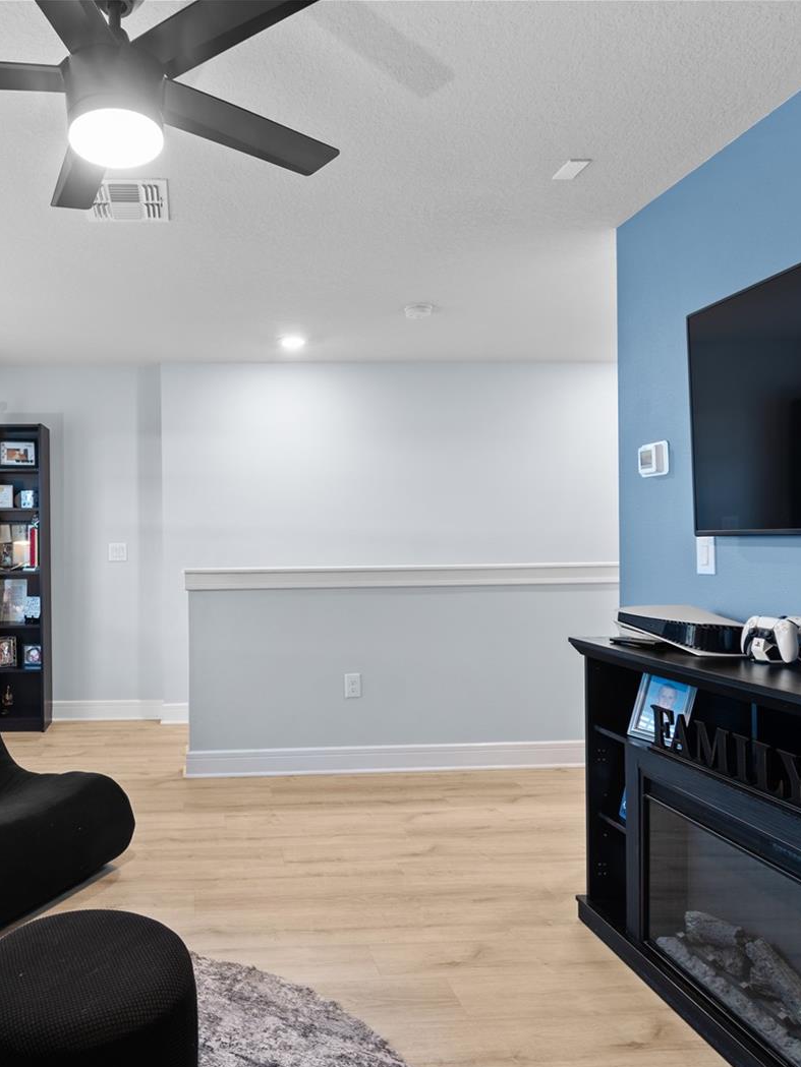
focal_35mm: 22
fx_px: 679
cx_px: 227
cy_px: 541
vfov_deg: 76.4
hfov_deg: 58.7
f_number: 7.1
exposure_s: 3
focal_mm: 10
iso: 100
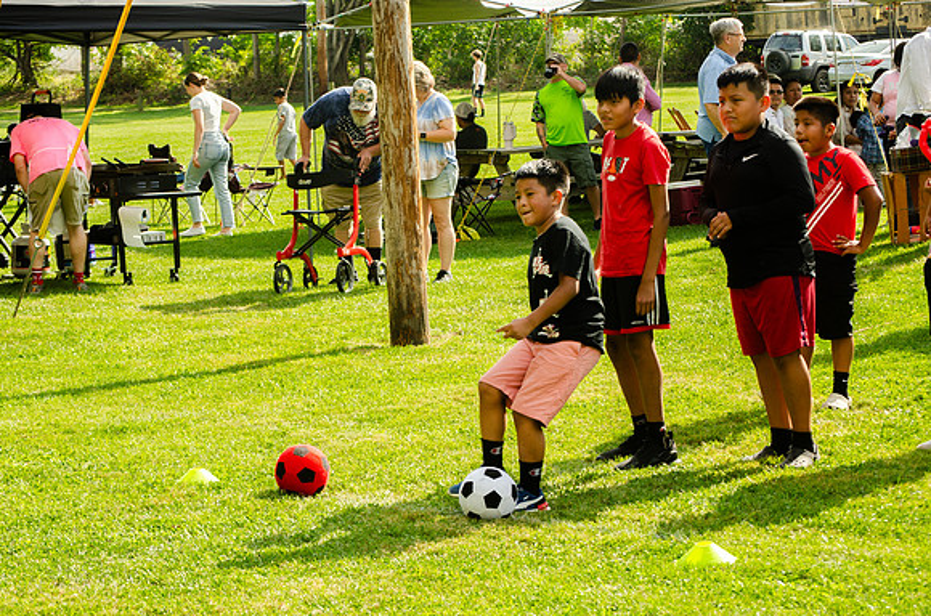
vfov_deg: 14.6
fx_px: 2400
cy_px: 308
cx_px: 466
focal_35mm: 93
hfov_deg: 22.0
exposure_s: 1/250
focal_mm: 62
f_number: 8
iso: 125
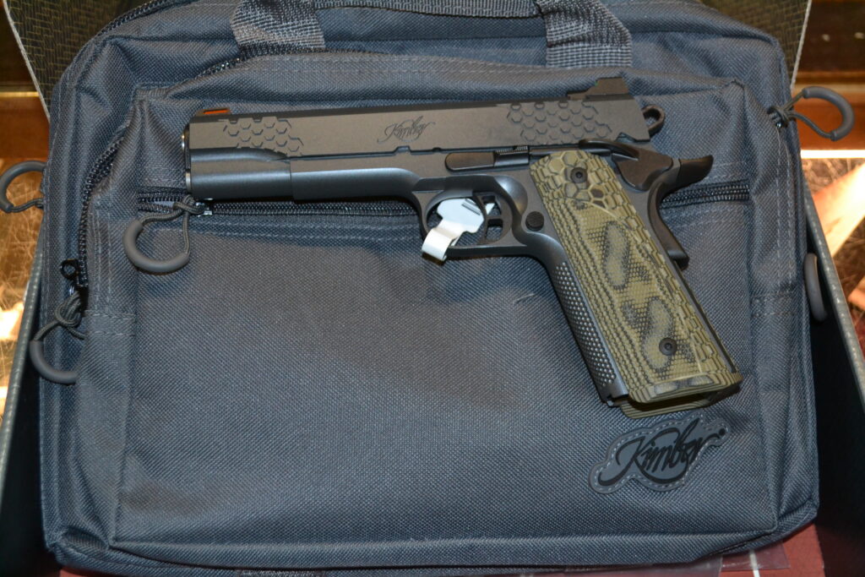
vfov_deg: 28.1
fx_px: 1153
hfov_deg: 41.1
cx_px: 432
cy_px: 288
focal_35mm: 48
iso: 1250
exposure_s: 1/60
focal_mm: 32
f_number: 4.8
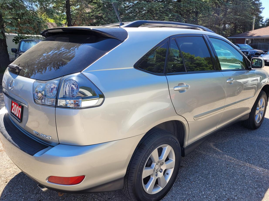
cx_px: 132
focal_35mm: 27
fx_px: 210
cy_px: 104
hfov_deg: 65.3
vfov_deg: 51.3
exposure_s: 1/934
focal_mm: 5.4
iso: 40
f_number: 1.8
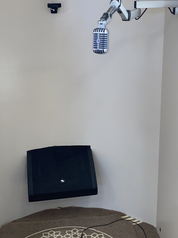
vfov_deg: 37.8
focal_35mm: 50
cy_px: 82
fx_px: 343
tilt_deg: -12.2
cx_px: 85
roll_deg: -0.2
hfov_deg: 29.1
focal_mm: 4.25
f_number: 1.8
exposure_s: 1/32
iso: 32
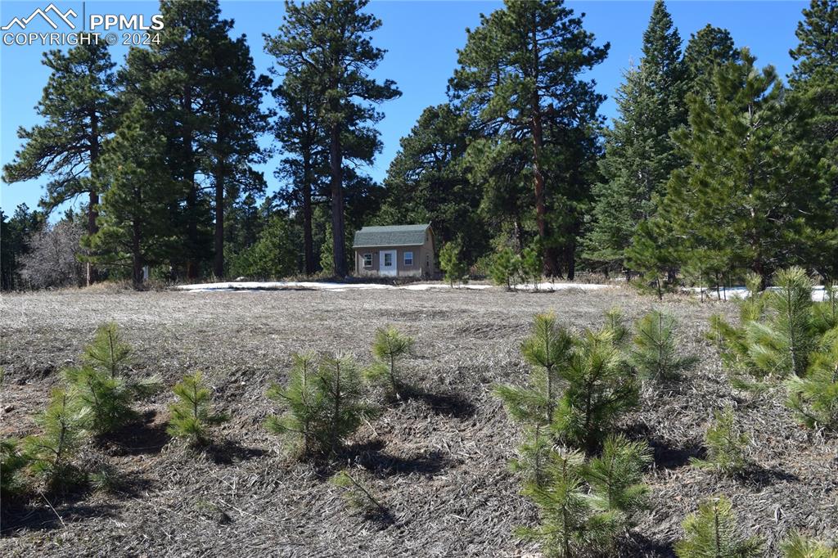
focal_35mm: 36
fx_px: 838
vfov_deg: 36.8
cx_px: 419
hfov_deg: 53.1
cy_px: 279
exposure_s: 1/320
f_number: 10
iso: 400
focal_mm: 24
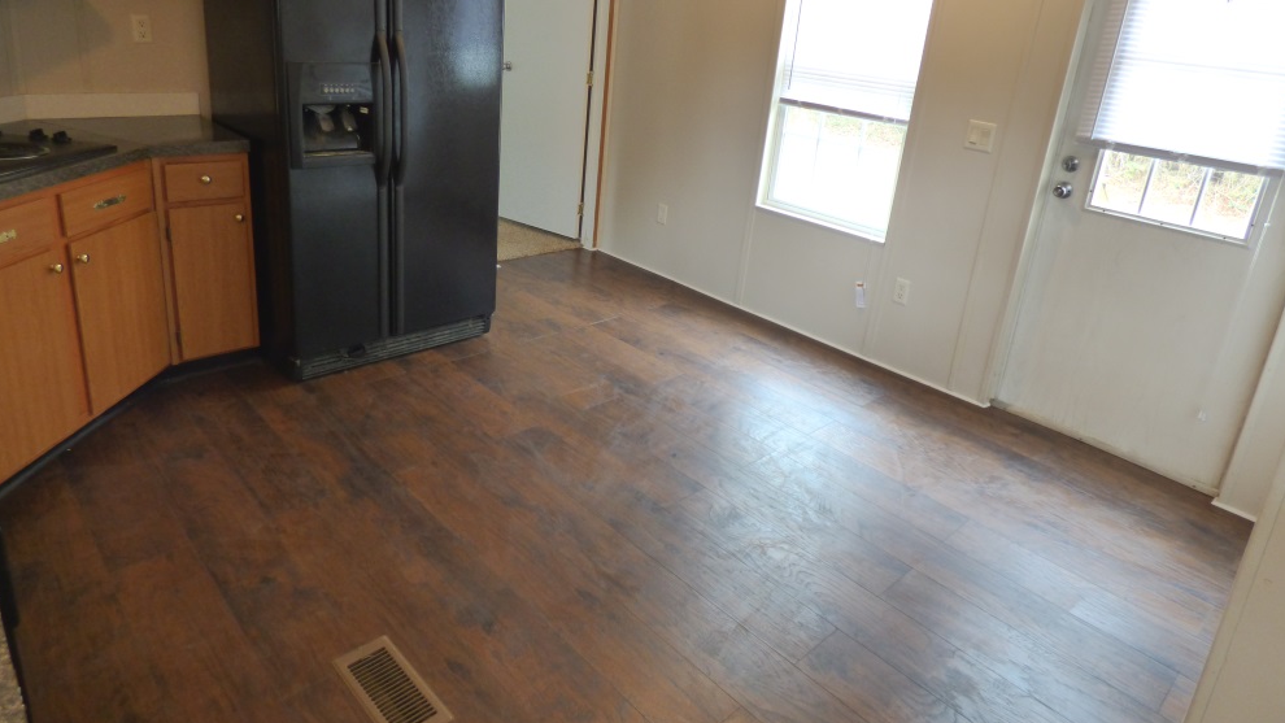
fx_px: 750
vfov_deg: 50.8
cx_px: 640
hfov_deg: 81.2
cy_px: 258
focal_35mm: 22
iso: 400
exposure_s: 1/50
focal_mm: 3.58
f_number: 2.8
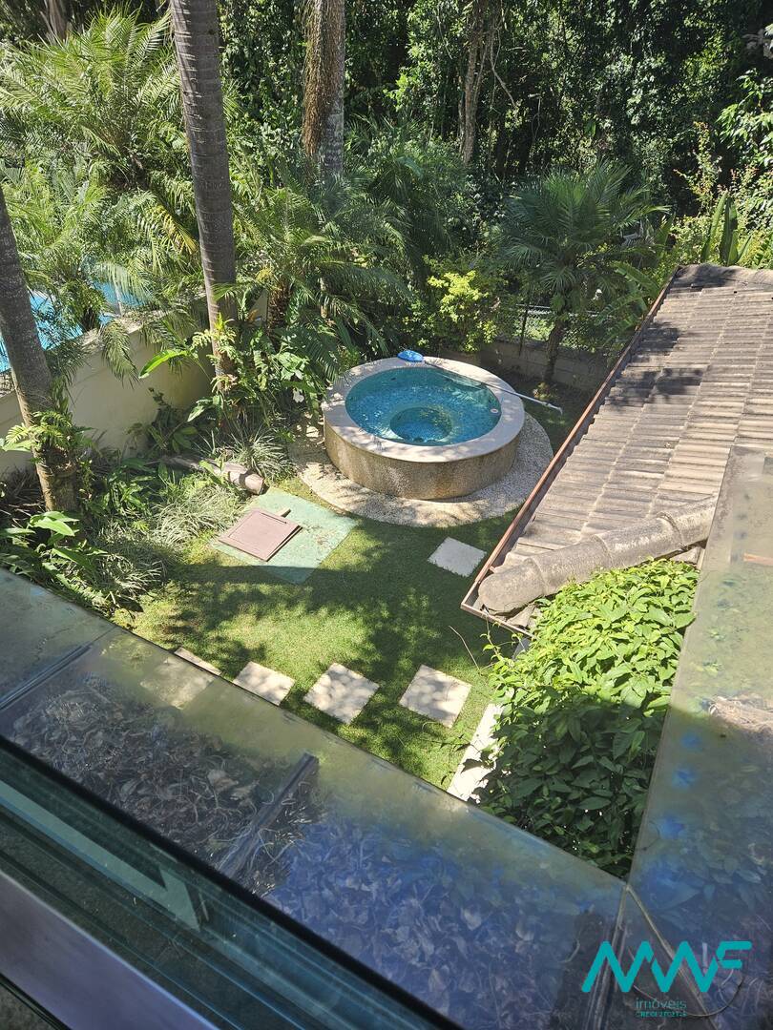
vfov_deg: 73.9
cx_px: 386
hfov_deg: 58.9
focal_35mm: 23
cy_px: 515
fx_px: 685
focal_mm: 5.4
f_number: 1.8
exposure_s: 1/409
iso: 25
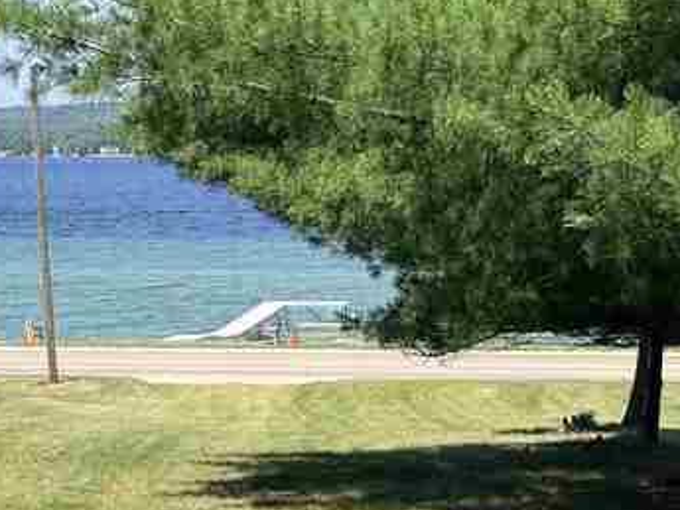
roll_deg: +2.4
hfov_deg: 22.0
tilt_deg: -8.5
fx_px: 1749
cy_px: 430
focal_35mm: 89
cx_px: 290
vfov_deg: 16.4
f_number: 1.78
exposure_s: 1/3279
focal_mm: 6.76
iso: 80
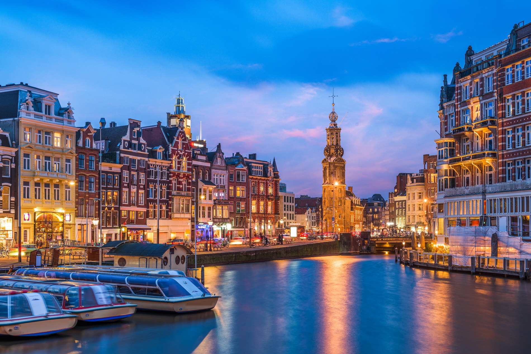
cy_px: 177
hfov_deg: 41.1
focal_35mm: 48
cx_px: 266
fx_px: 708
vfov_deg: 28.1
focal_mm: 48
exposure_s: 25
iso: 64
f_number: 8
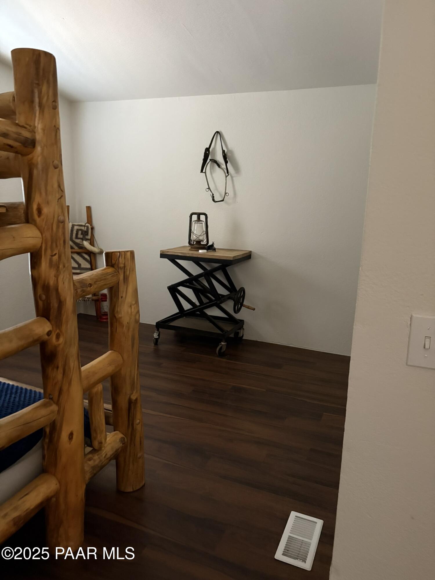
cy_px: 290
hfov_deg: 53.1
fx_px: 436
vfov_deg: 67.3
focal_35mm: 26
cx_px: 218
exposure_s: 1/30
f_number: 1.6
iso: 800
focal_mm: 5.96
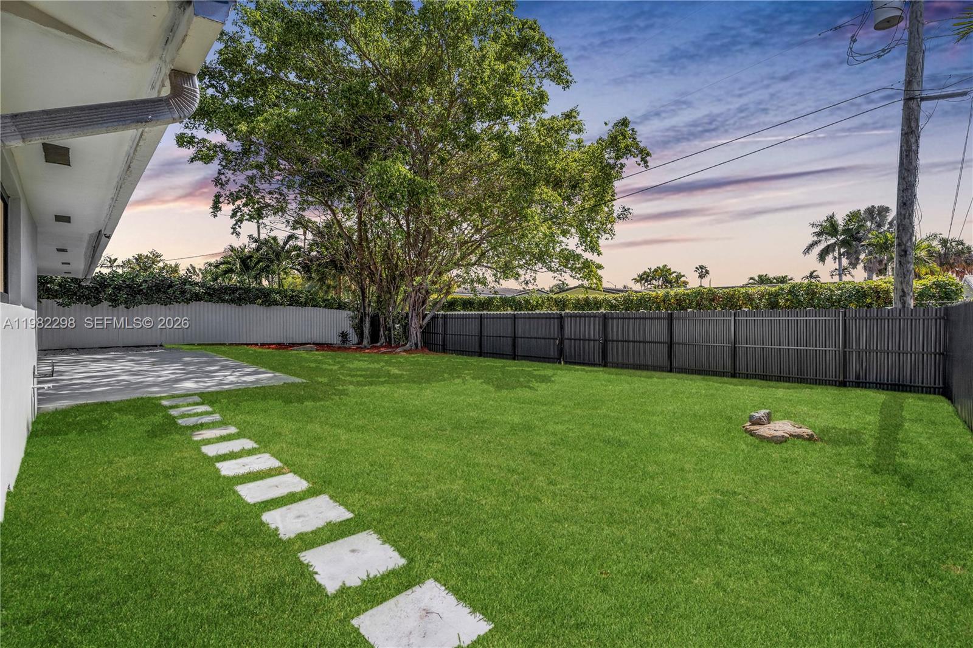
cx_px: 486
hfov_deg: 96.7
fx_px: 432
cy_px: 324
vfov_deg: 73.7
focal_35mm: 16
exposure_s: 1/800
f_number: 8
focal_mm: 16
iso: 400
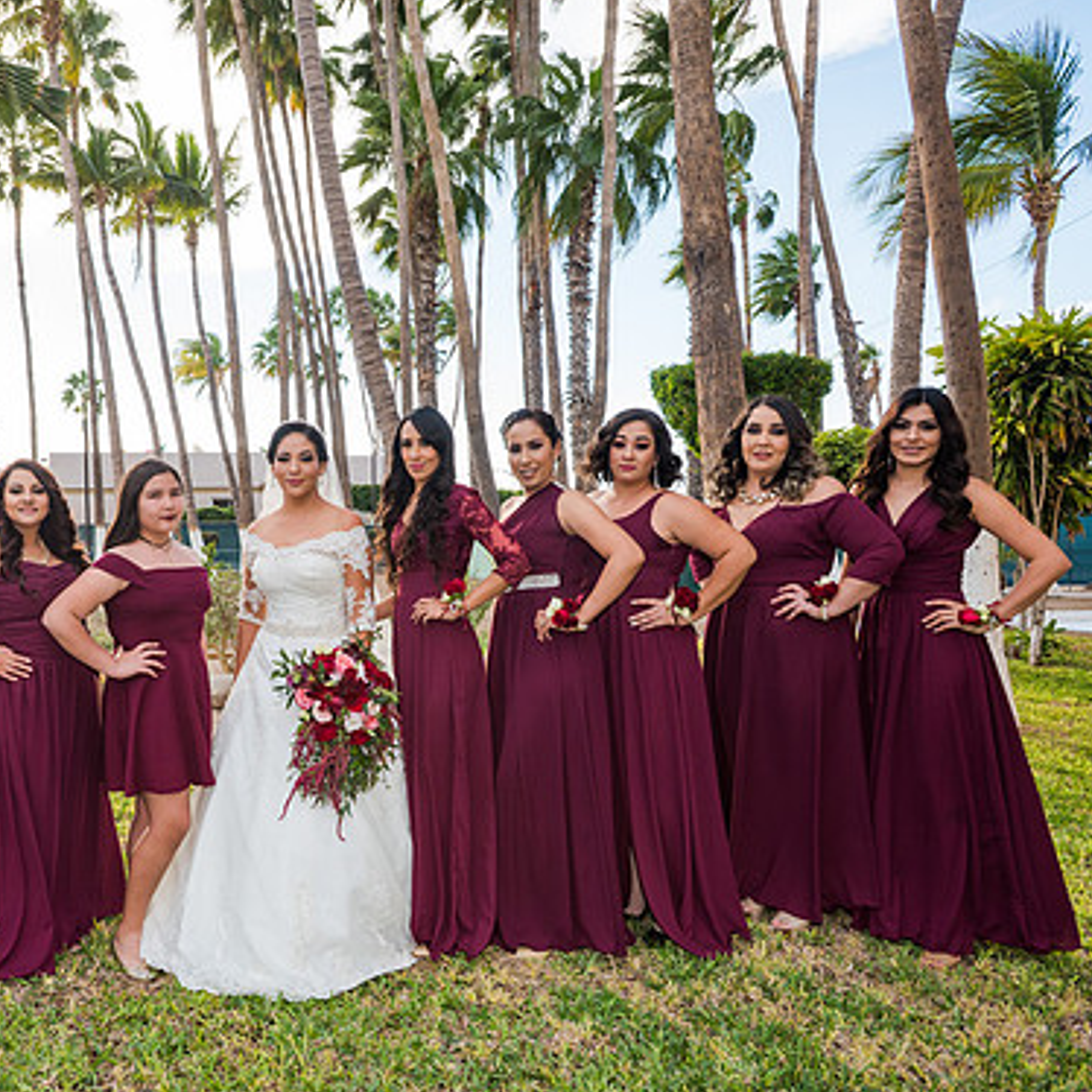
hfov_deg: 53.1
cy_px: 547
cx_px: 269
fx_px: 1035
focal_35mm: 29
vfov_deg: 55.6
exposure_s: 1/250
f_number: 5
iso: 320
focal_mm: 22
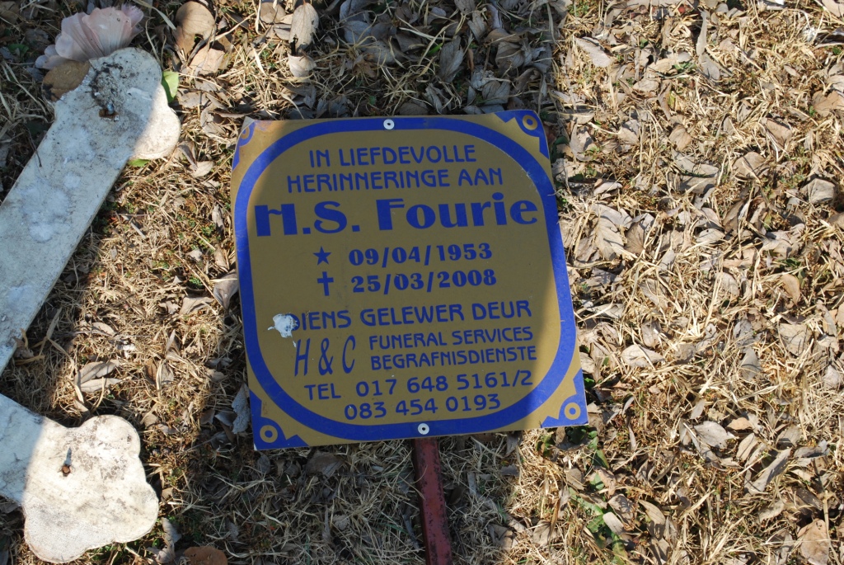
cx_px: 422
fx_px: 1408
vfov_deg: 22.7
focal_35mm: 60
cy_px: 282
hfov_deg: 33.4
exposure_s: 1/160
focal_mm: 40
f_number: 7.1
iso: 100
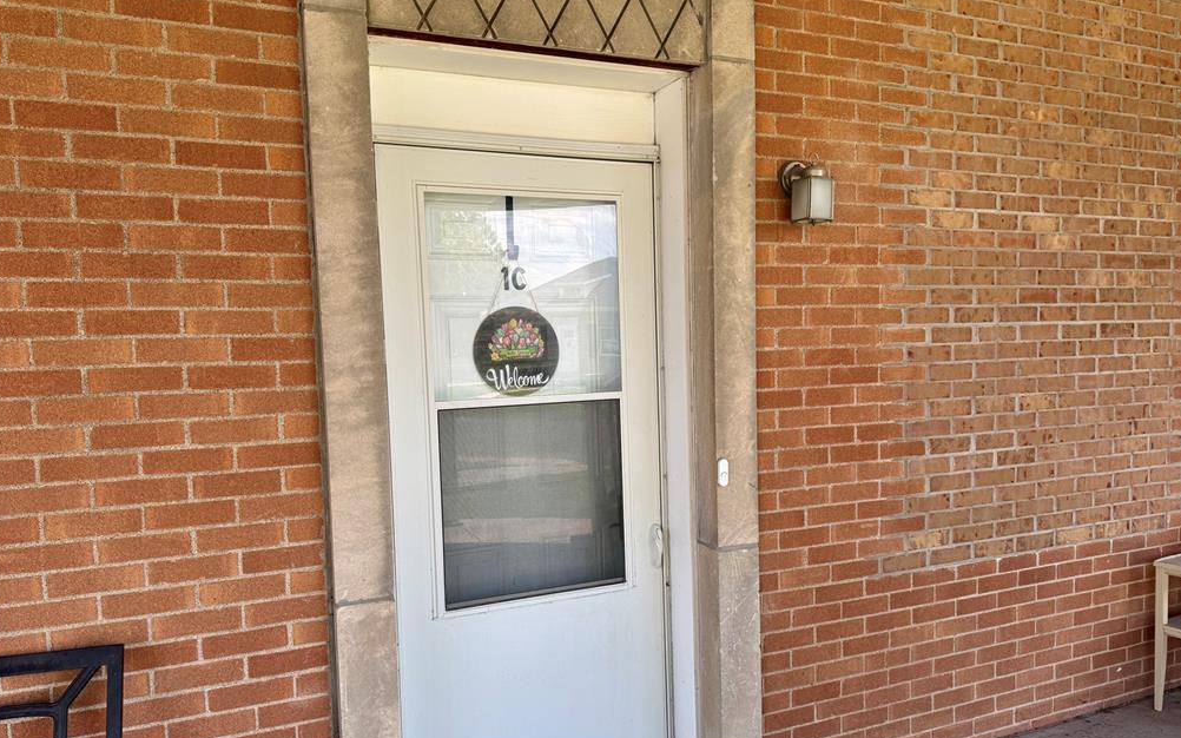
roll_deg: +1.2
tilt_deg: -4.6
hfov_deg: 70.4
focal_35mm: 26
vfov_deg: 47.5
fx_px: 837
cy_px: 406
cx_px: 595
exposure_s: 1/567
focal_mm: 6.76
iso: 80
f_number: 1.78
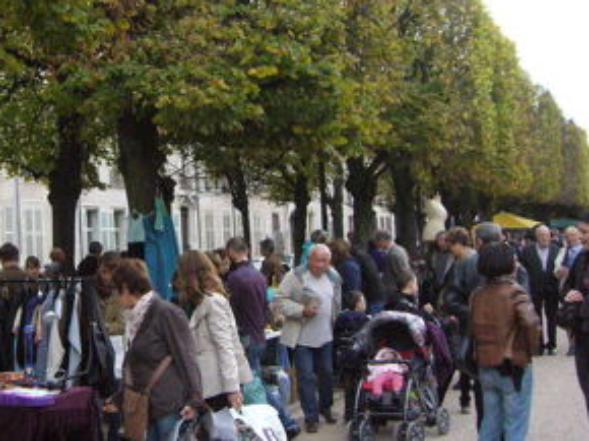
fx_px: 986
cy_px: 213
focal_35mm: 58
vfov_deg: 25.2
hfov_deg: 32.5
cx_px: 136
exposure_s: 1/500
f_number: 5.6
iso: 400
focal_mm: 5.8
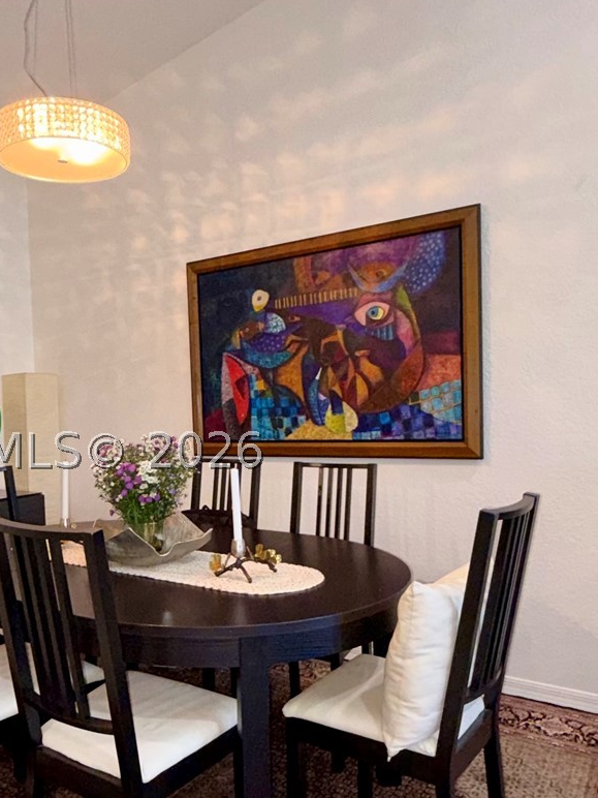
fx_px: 668
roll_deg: +1.1
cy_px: 451
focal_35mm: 29
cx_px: 202
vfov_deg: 61.4
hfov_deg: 47.5
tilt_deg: -3.1
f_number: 2.2
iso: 200
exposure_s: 1/40
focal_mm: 2.22
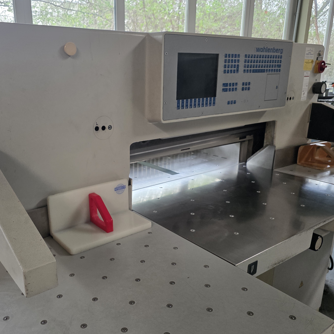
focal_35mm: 31
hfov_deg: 52.3
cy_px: 180
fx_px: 338
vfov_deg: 52.5
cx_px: 138
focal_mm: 6.3
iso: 200
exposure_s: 1/180
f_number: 1.7
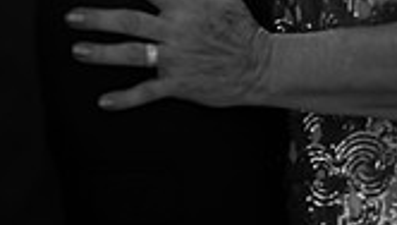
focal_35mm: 241
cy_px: -287
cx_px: 198
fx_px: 2541
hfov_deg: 8.9
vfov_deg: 4.9
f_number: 2.2
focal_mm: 85
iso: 200
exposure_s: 1/1250
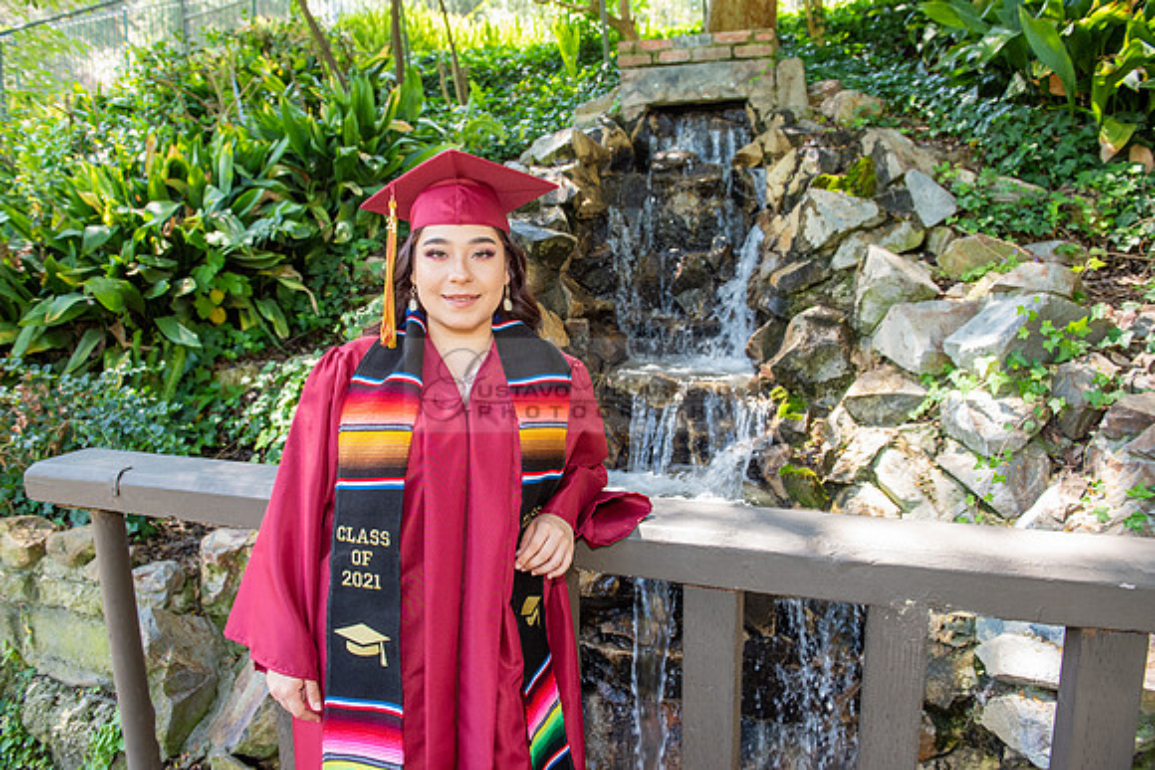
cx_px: 578
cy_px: 385
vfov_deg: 53.2
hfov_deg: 73.7
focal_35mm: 24
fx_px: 770
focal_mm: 24
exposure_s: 1/160
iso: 640
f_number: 5
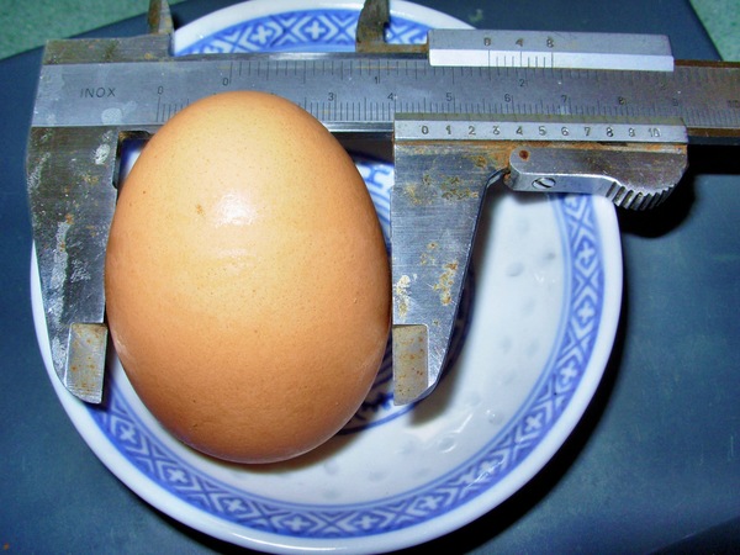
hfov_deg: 49.0
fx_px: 812
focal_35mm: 38
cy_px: 278
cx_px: 370
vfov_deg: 37.7
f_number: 4.9
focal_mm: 6.3
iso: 50
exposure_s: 1/32
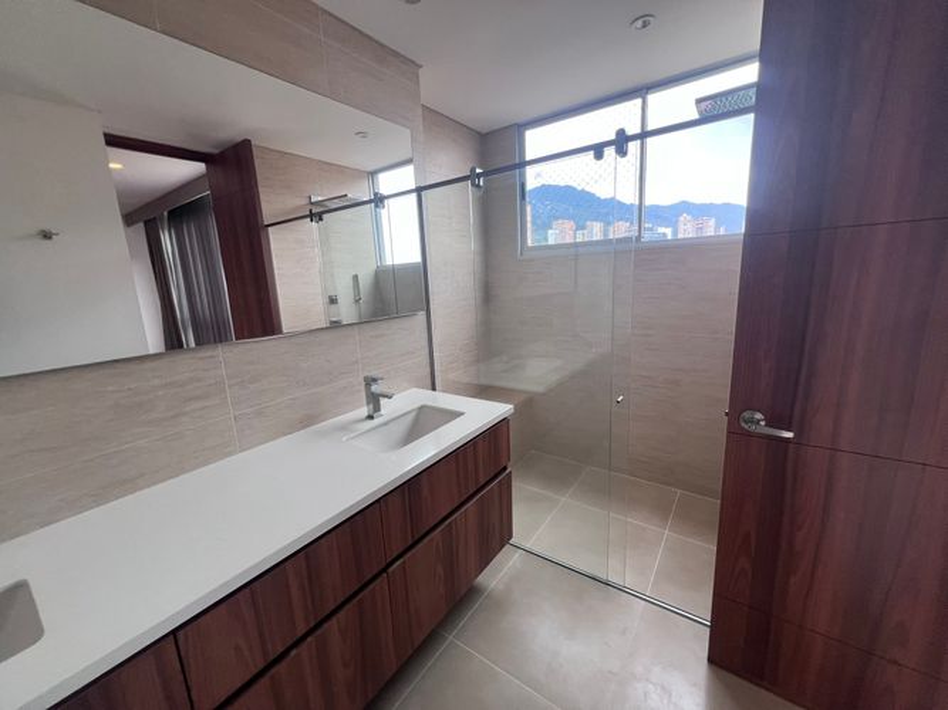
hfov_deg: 106.2
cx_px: 474
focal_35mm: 13
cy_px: 355
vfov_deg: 89.9
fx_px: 356
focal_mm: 1.57
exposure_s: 1/120
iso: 100
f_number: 1.8
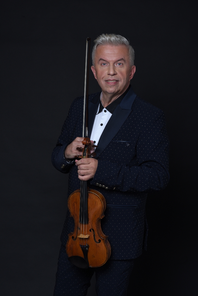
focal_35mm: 85
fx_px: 700
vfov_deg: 23.9
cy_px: 148
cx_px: 99
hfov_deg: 16.1
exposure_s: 1/100
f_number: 13
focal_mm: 85
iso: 125
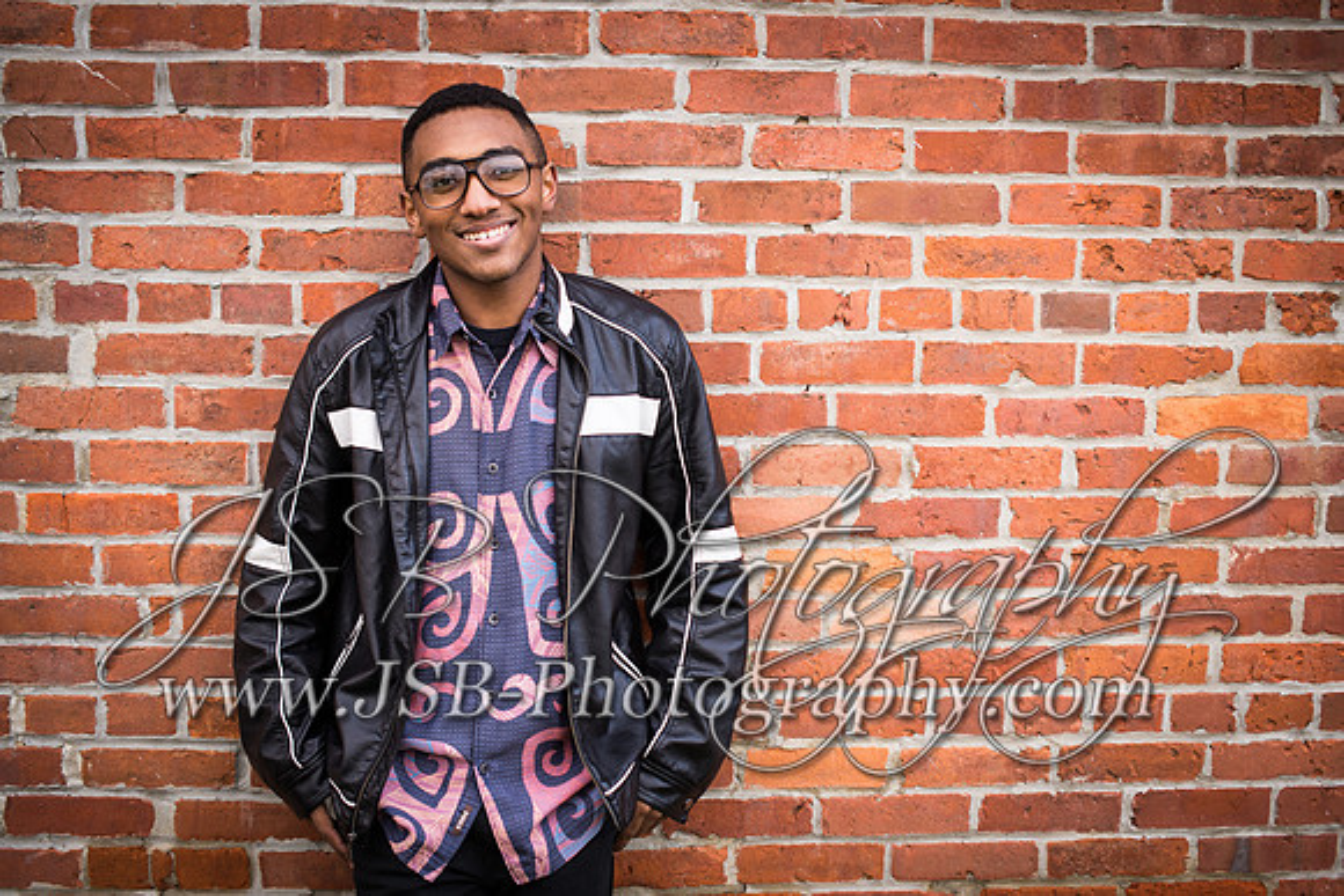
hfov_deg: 39.6
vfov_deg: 27.0
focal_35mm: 50
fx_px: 1867
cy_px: 448
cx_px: 672
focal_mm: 50
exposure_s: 1/40
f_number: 2.8
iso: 200
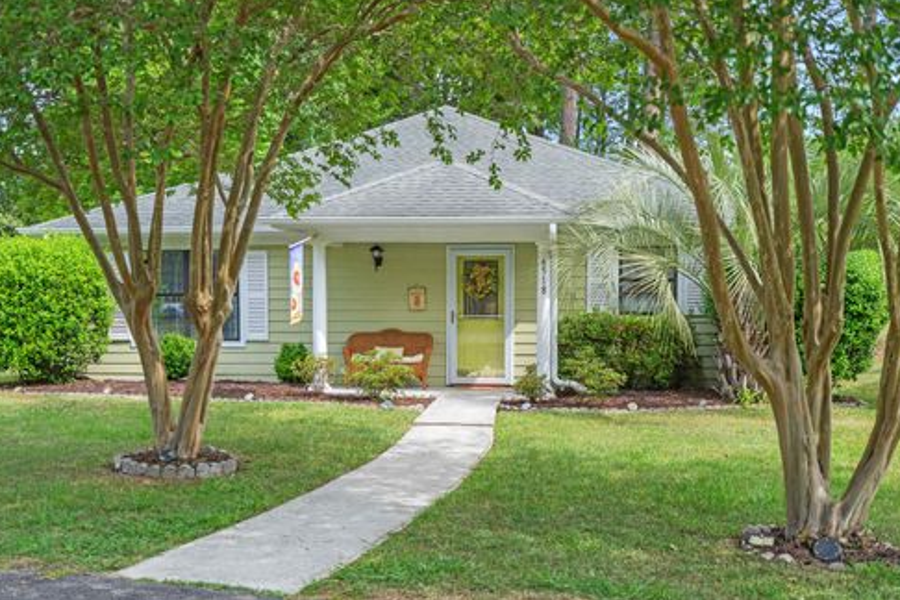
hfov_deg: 53.1
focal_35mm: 36
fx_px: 900
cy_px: 295
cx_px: 450
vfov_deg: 36.9
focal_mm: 35
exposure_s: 1/60
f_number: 4
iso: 100
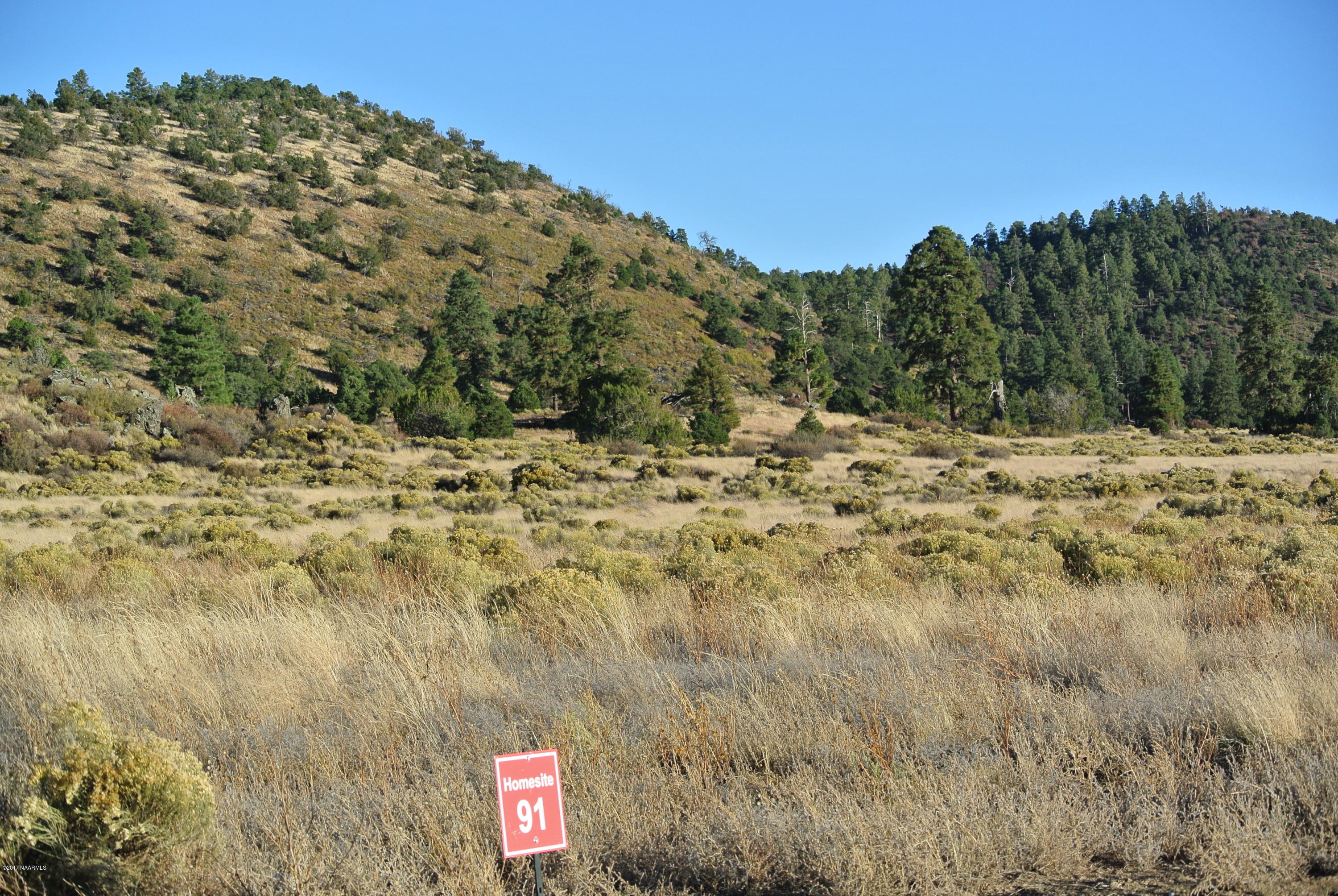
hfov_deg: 25.0
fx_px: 3014
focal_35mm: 81
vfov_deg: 16.9
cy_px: 448
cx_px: 669
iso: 100
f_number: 4.5
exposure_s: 1/500
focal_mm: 30
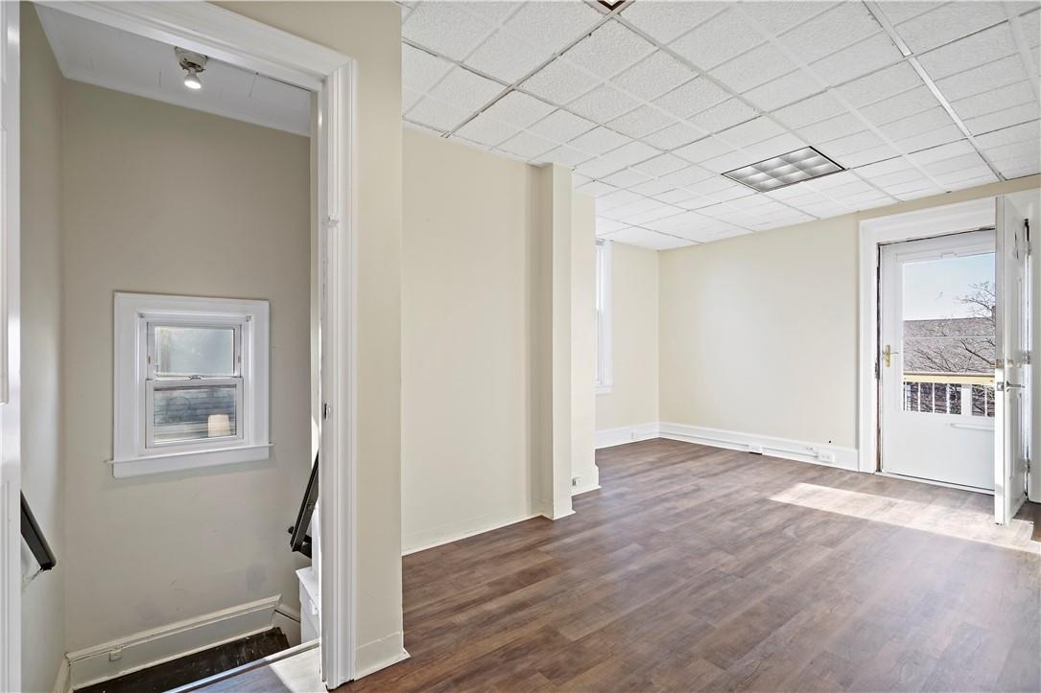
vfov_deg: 73.7
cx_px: 520
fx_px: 463
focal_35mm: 16
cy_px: 346
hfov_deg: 96.7
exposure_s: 1/13
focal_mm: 16
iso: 250
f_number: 7.1
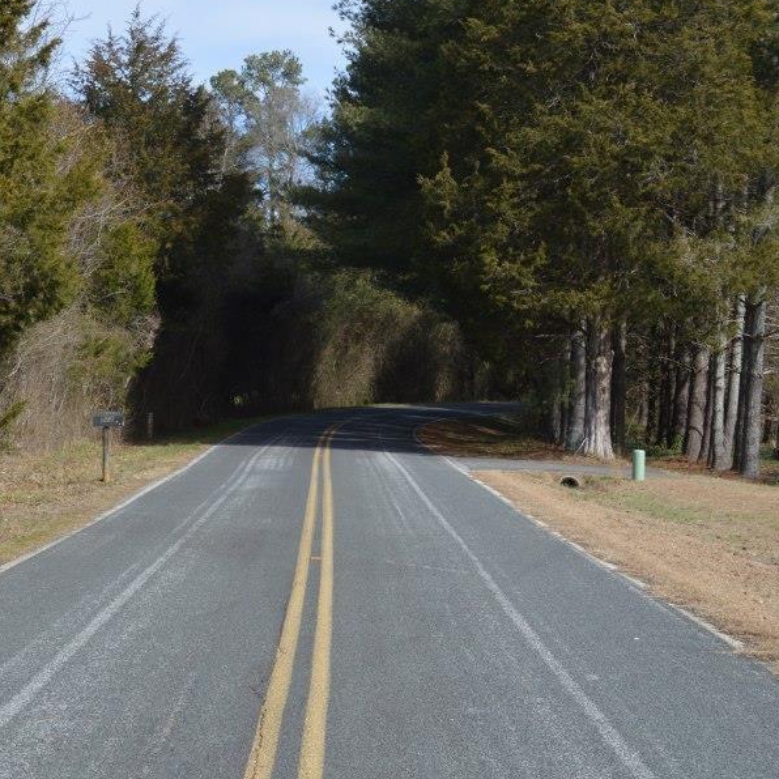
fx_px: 1782
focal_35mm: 70
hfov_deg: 24.3
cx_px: 166
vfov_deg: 24.7
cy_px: 388
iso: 100
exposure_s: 1/200
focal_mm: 32
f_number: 7.1
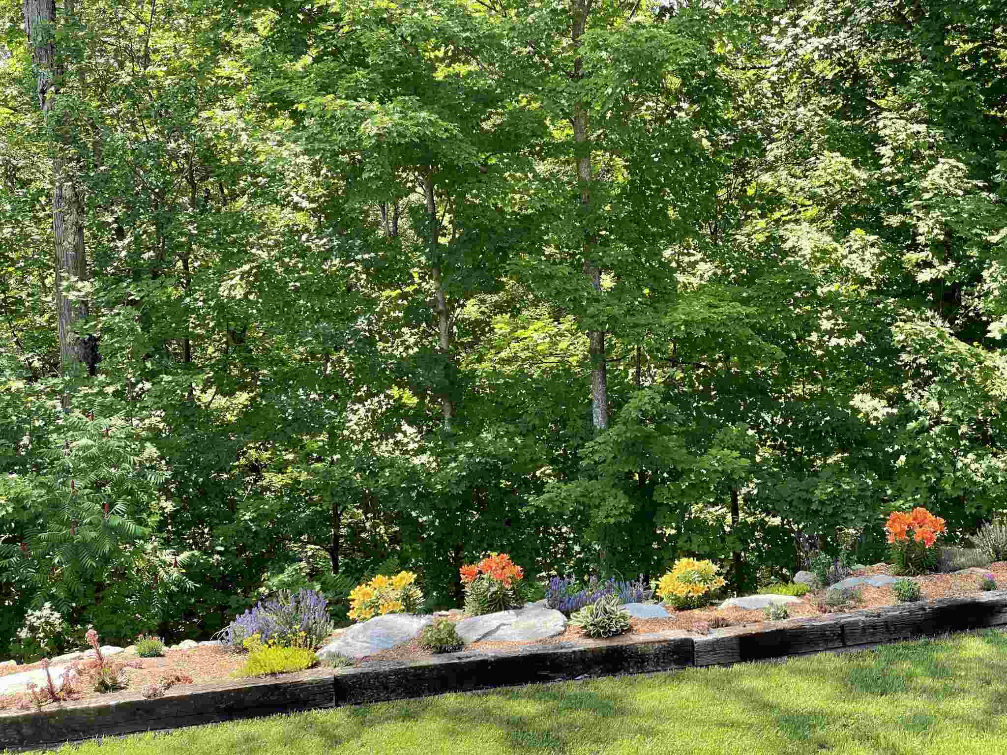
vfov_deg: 28.0
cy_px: 378
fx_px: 1513
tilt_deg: -11.9
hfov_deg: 36.8
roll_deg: +1.9
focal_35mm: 52
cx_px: 504
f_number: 2
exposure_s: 1/237
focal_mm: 6
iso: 25
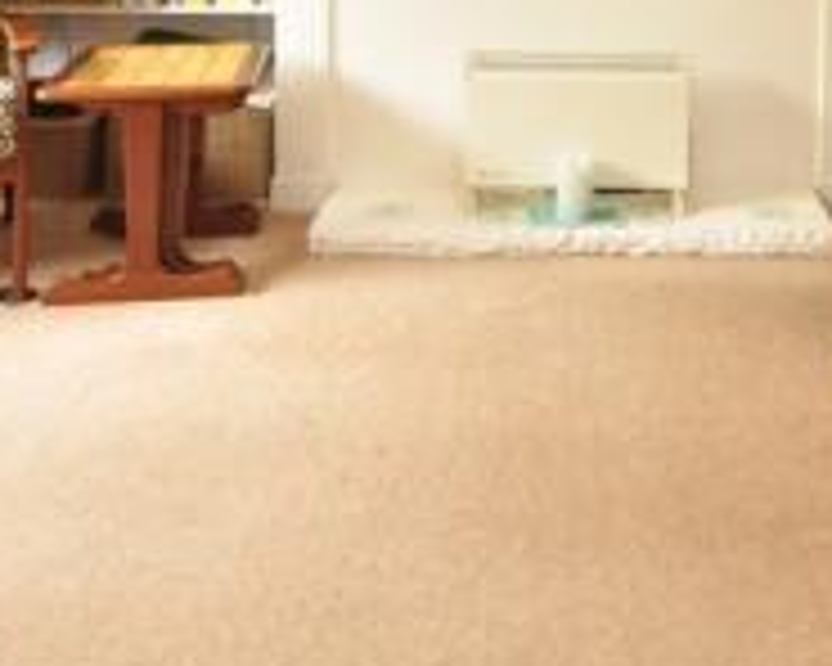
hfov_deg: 36.4
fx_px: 1231
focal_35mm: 50
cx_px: 630
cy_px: -198
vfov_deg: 25.9
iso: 200
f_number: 4
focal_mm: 10
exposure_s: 1/3
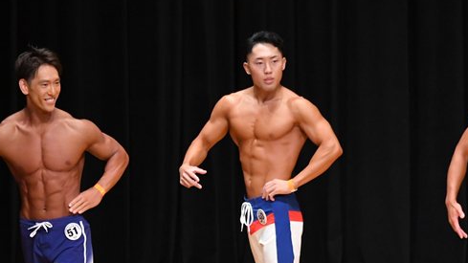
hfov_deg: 5.1
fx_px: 5249
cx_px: 187
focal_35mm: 423
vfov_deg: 2.9
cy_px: 218
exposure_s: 1/400
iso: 5000
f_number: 5.6
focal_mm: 170
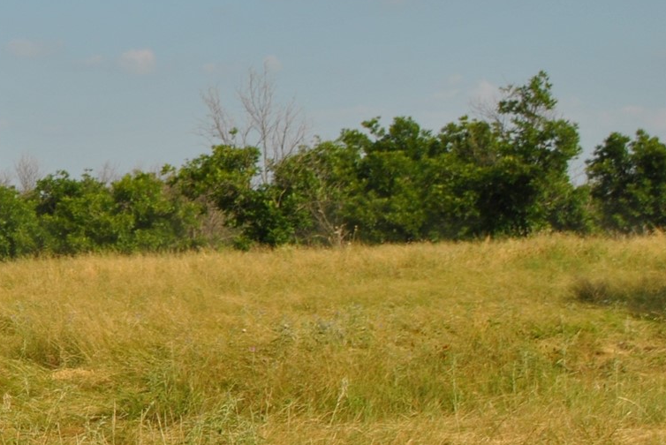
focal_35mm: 138
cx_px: -201
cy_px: 220
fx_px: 2555
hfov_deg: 14.2
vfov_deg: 10.0
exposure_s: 1/320
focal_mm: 32
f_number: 8
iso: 100
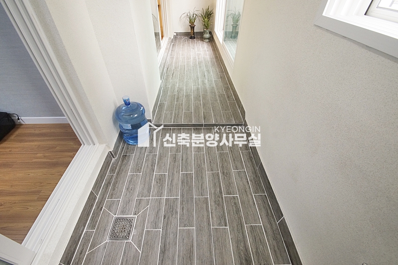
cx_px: 199
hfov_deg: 100.4
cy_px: 132
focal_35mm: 15
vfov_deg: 77.2
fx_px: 166
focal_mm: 10
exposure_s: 1/30
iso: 1600
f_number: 9
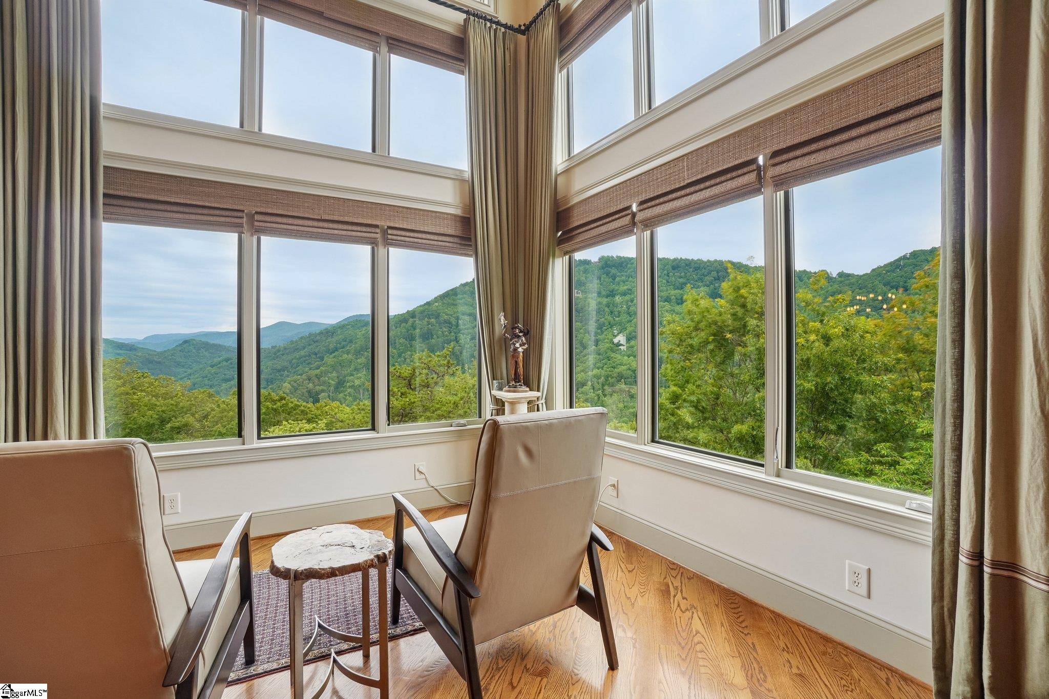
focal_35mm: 15
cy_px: 350
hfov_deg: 100.4
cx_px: 524
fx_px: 437
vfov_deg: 77.3
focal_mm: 10
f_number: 8
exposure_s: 1/50
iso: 100
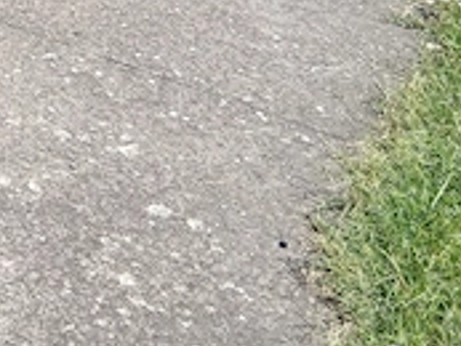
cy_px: -240
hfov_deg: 19.6
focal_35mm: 90
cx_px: -181
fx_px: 1199
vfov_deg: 14.7
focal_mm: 3.98
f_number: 1.8
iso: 20
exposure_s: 1/330
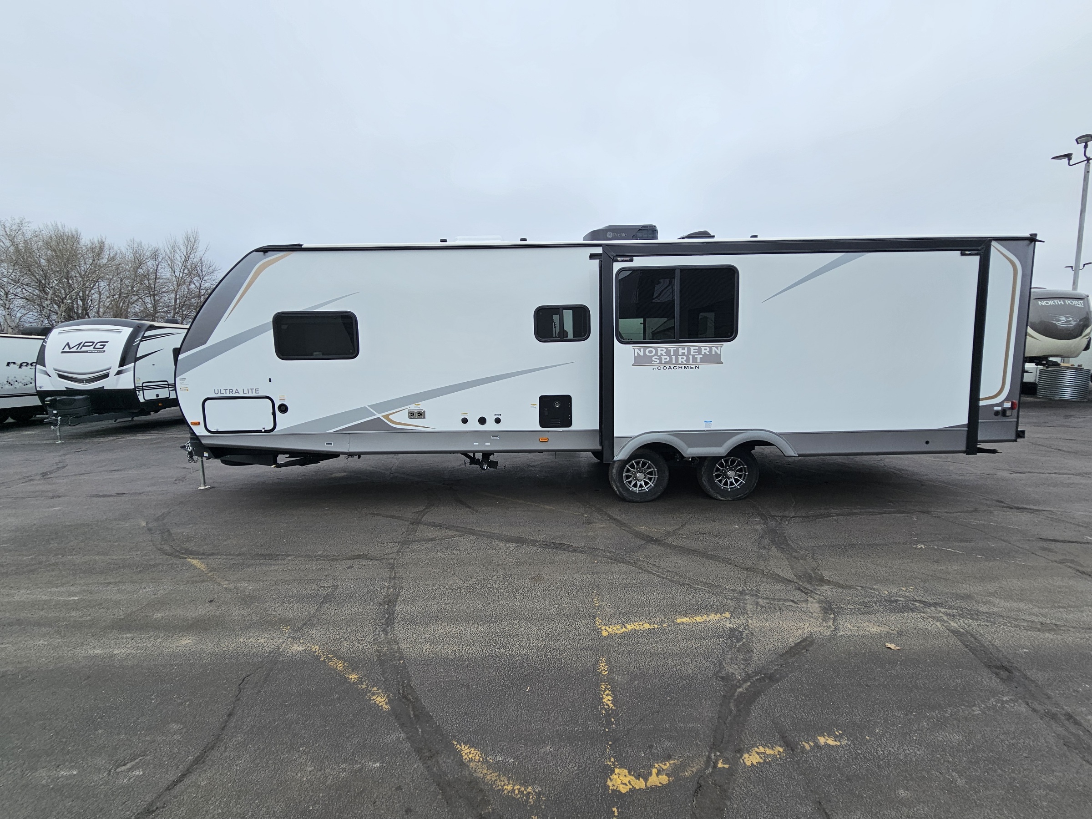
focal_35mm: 13
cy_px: 410
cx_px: 546
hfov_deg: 106.2
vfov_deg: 89.9
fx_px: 410
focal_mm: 2.2
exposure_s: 1/2000
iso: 50
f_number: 2.2
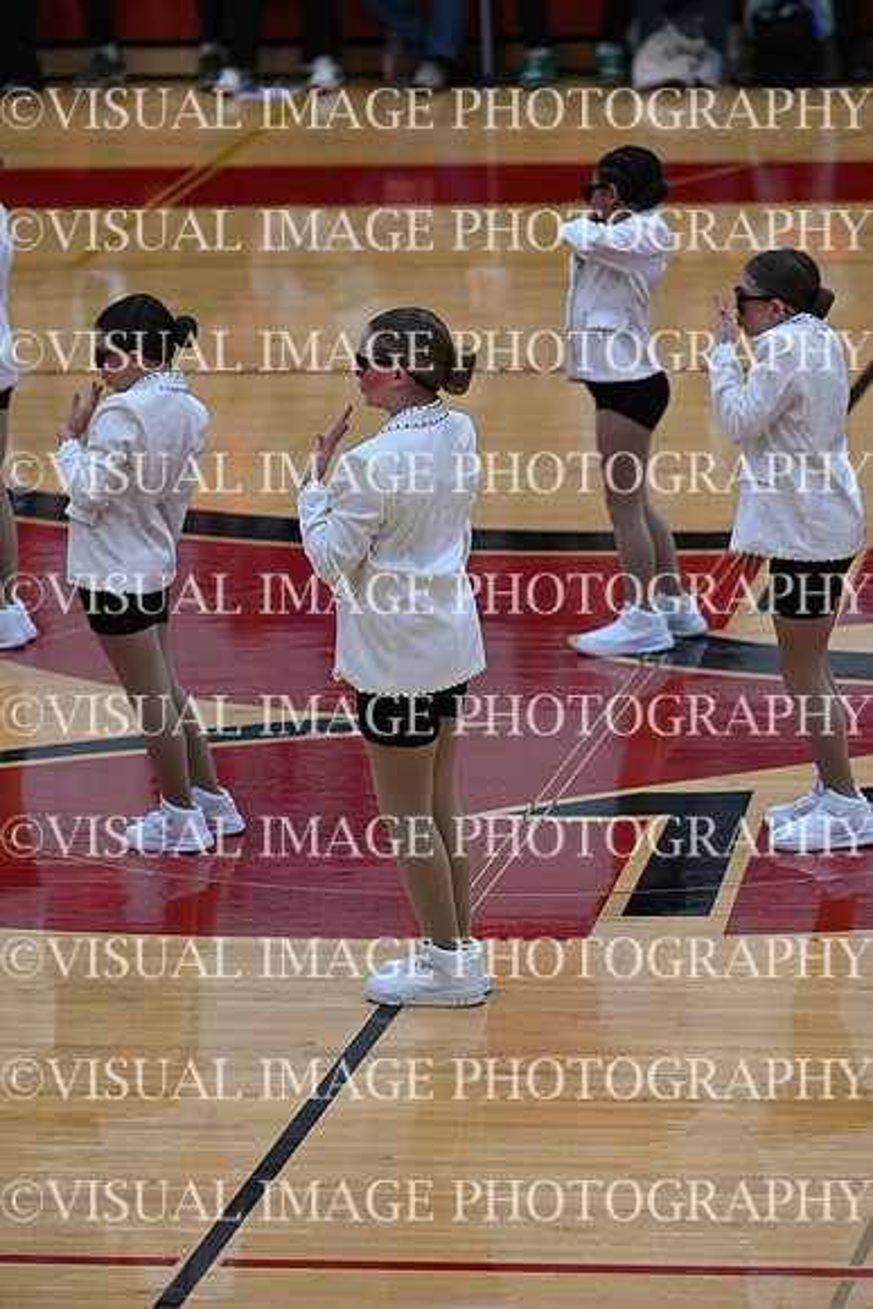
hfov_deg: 6.9
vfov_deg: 10.3
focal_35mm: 200
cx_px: 436
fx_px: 7270
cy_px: 654
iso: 4000
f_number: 4
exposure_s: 1/500
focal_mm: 200
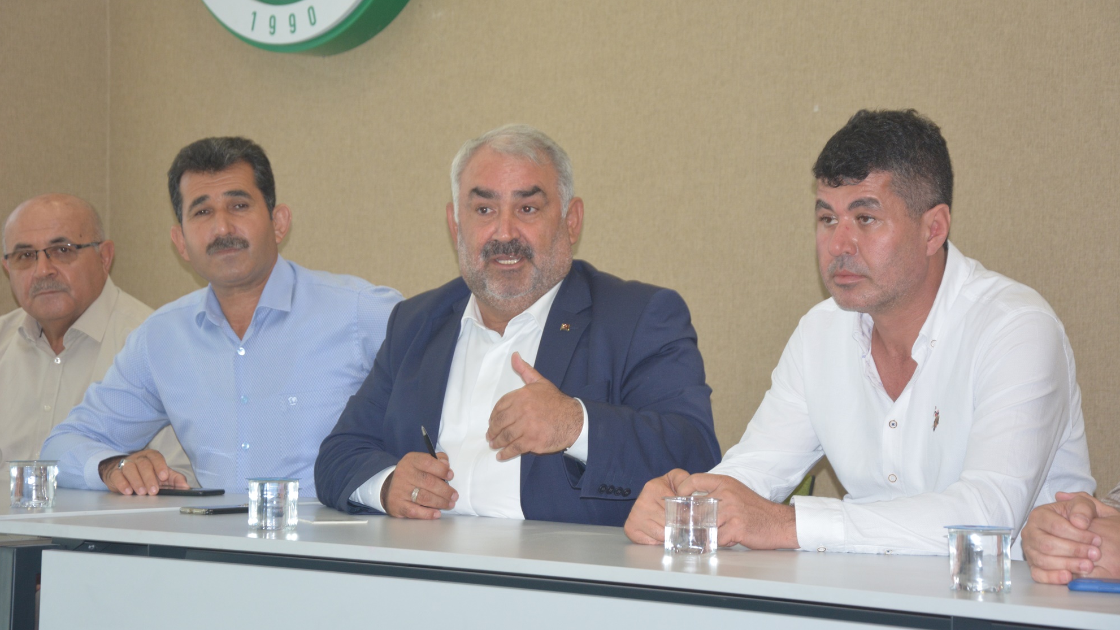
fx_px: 3297
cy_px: 283
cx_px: 563
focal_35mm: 111
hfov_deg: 19.3
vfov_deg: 10.9
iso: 800
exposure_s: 1/60
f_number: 5.3
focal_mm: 70
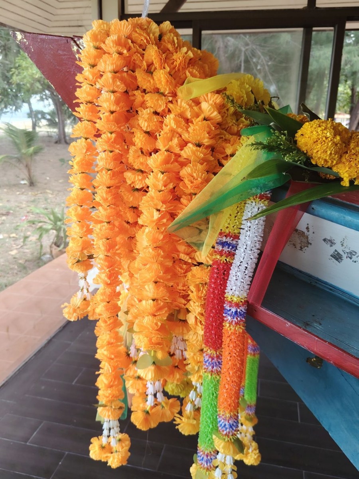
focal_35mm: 29
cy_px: 240
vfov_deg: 61.7
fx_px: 401
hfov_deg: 48.2
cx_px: 180
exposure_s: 1/100
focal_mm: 5.25
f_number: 1.75
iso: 188
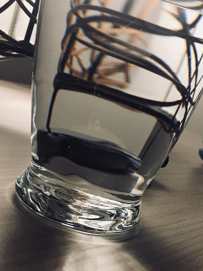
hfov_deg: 30.1
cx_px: 132
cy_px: 202
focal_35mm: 48
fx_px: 375
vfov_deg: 38.7
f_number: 2.2
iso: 40
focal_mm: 4.15
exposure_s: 1/17
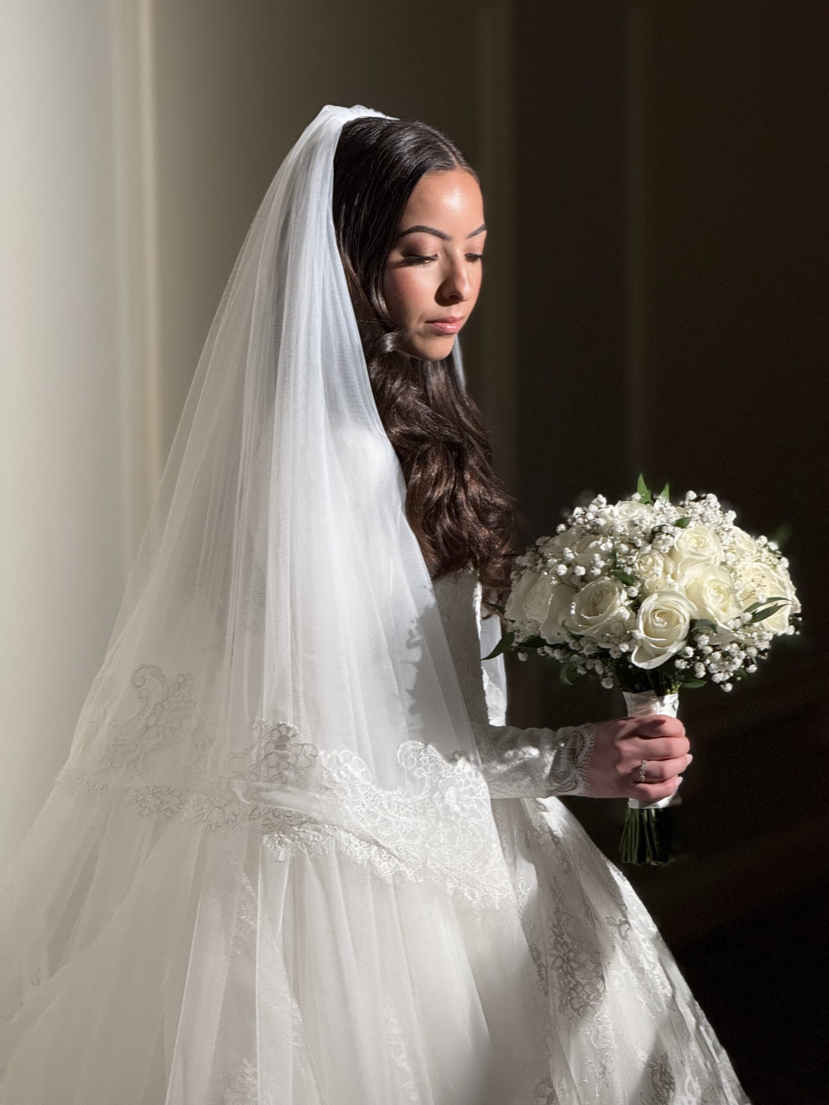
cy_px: 552
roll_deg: +0.6
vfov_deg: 16.4
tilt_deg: -5.0
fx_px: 3832
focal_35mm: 120
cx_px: 414
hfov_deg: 12.3
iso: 400
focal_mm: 15.66
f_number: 2.8
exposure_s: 1/60
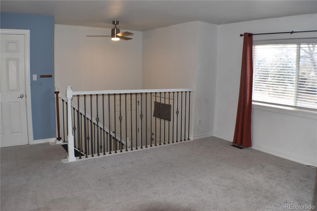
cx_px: 158
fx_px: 330
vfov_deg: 35.5
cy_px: 106
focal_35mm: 38
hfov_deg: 51.3
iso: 640
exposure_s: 1/125
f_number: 5.6
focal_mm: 25
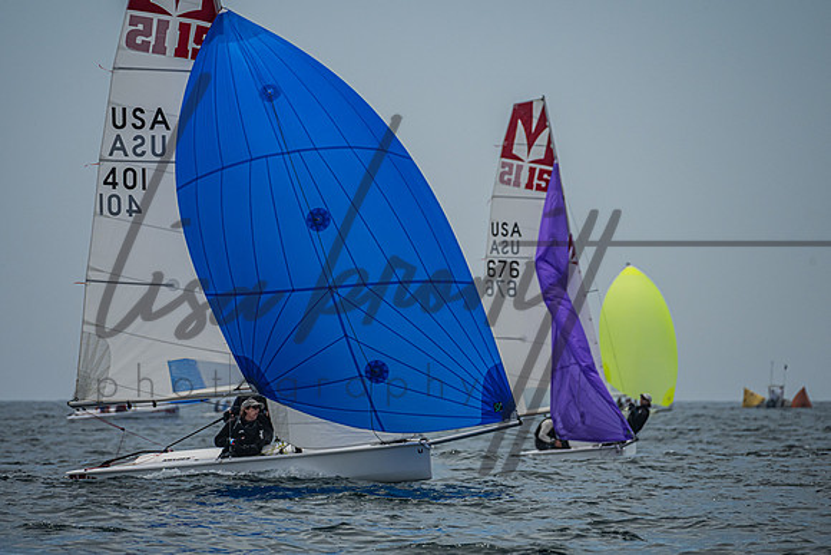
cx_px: 381
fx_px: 10544
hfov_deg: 4.5
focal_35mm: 457
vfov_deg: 3.0
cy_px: 251
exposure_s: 1/4000
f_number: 8
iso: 500
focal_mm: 370
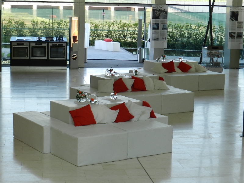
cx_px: 122
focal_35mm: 84
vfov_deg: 17.6
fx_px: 592
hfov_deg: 23.3
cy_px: 92
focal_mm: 14.9
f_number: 4.4
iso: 160
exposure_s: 1/100
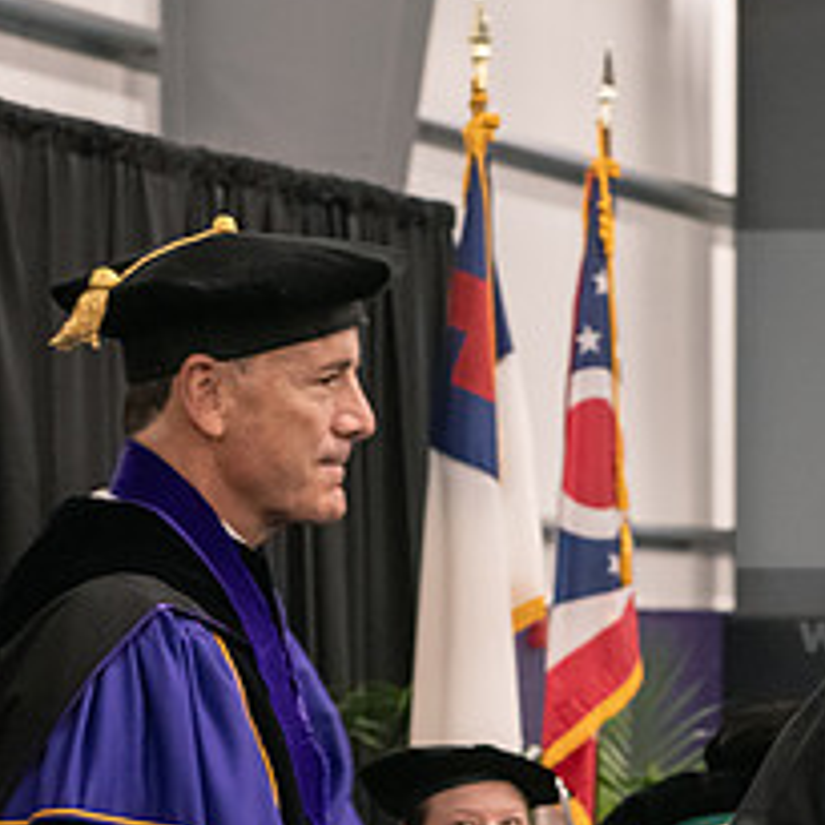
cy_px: 718
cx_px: 616
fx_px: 4018
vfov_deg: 11.7
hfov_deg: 11.7
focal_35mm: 149
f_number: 5
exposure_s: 1/125
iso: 2500
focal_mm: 62
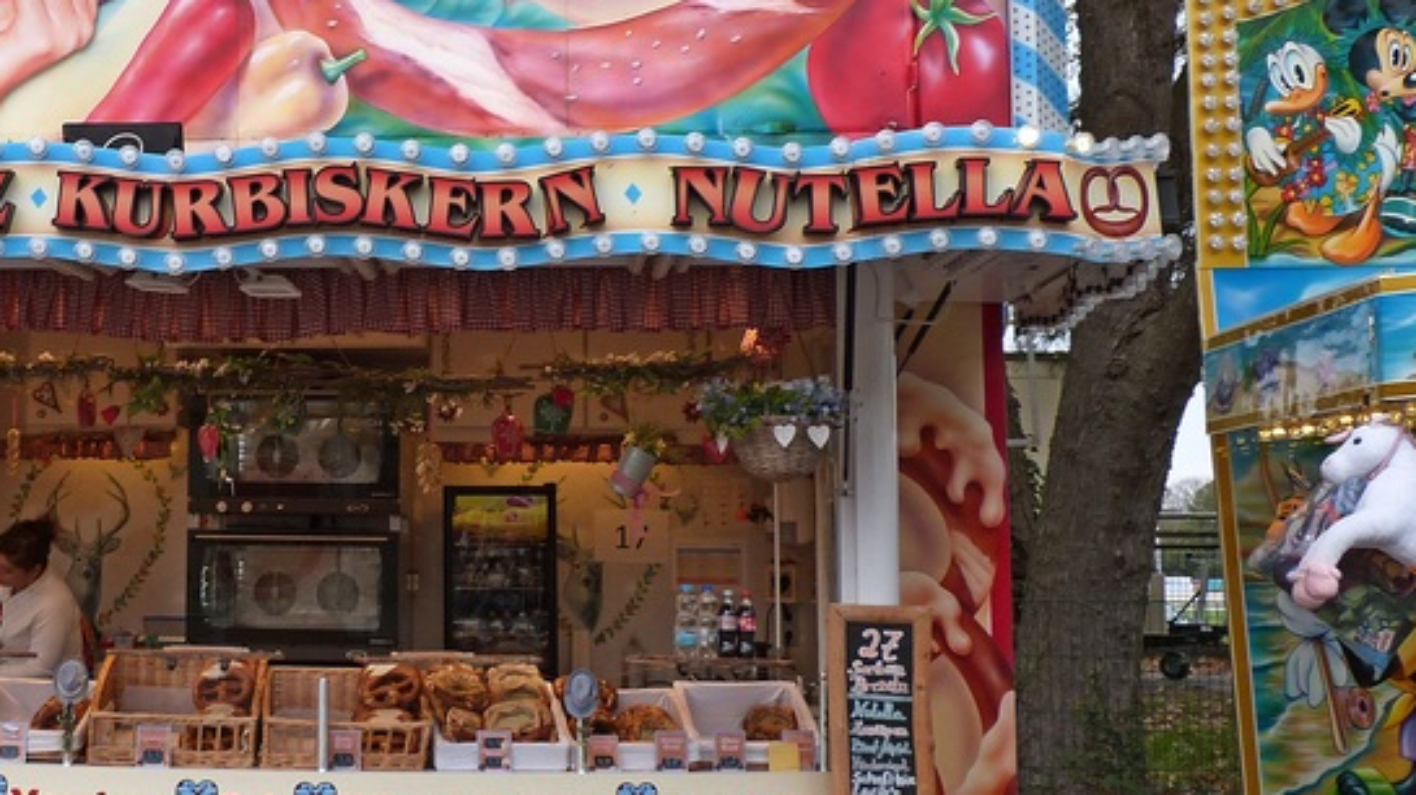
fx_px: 2252
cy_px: 291
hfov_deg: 33.9
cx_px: 283
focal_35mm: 60
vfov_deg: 20.0
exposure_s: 1/160
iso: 100
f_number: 4
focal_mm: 5.3
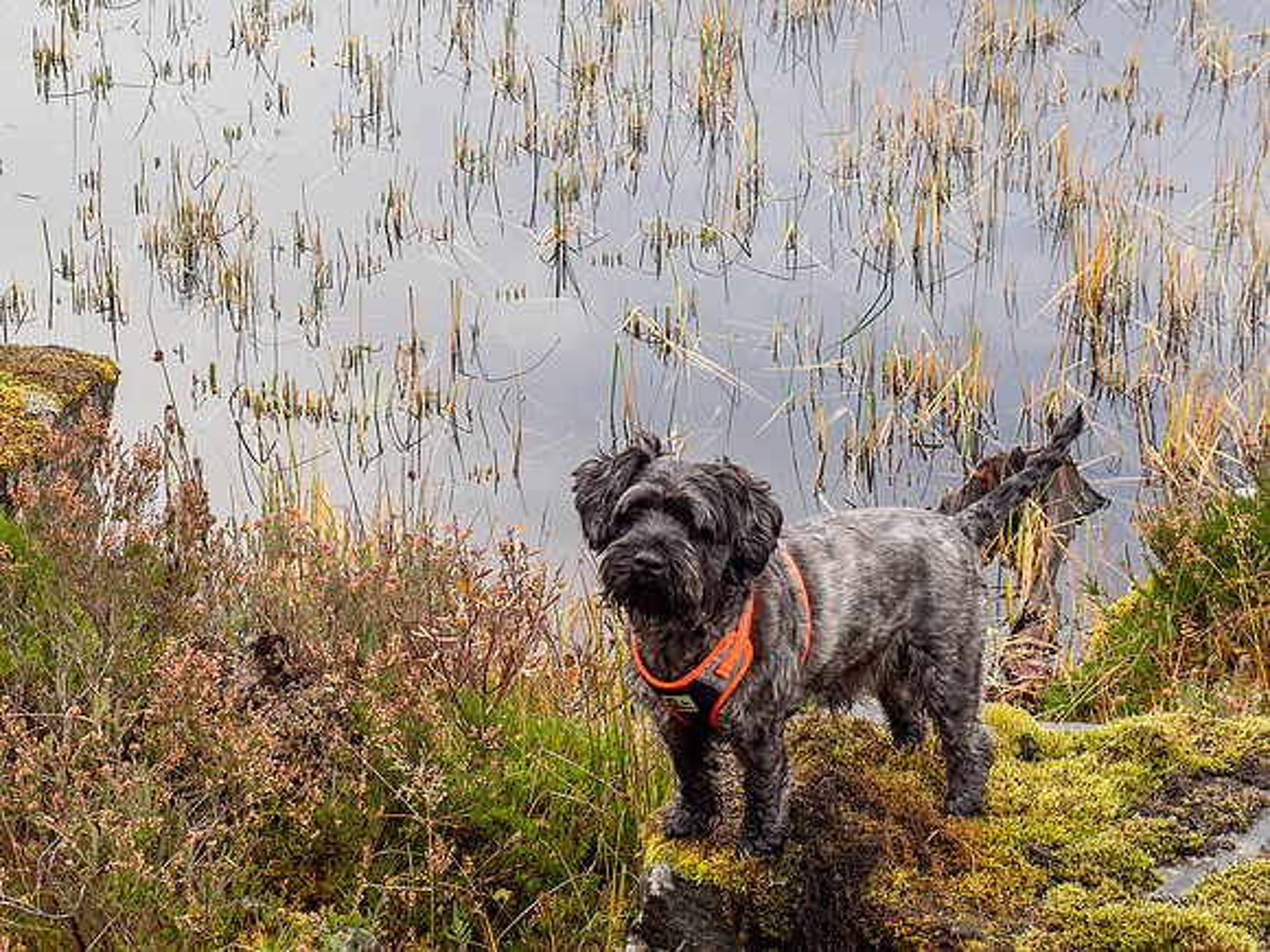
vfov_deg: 16.9
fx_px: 3160
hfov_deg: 22.7
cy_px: 132
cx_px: 635
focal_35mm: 86
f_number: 4
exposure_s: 1/160
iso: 200
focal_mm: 25
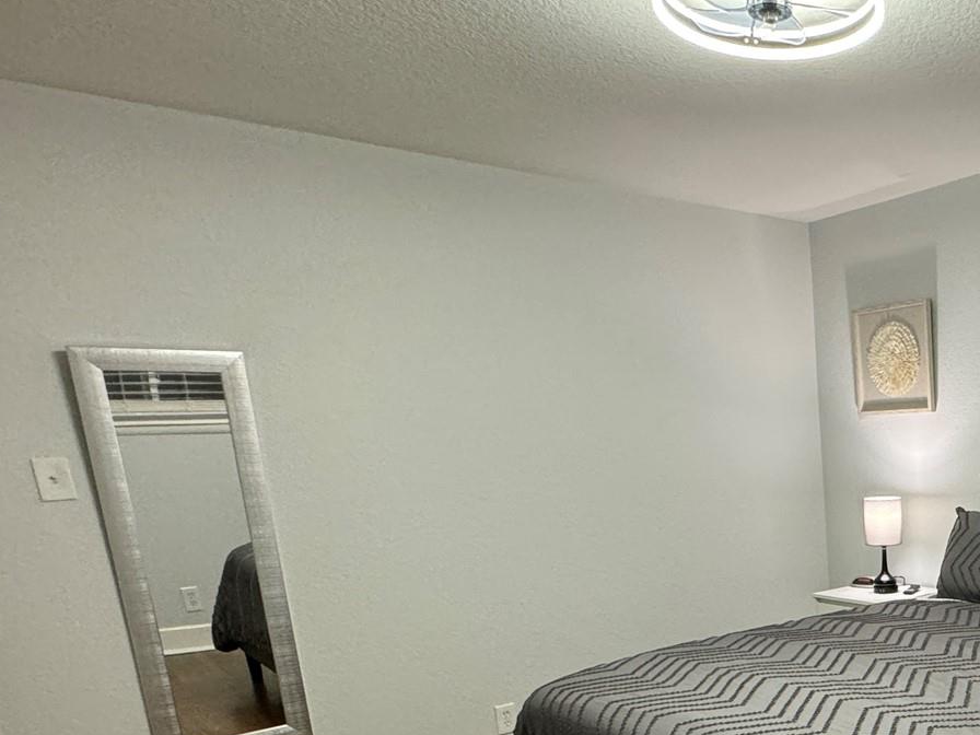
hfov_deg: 49.5
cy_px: 640
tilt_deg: -13.7
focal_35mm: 32
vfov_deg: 41.2
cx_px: 910
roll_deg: +2.1
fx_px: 906
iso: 400
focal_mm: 2.22
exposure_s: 1/60
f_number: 2.2
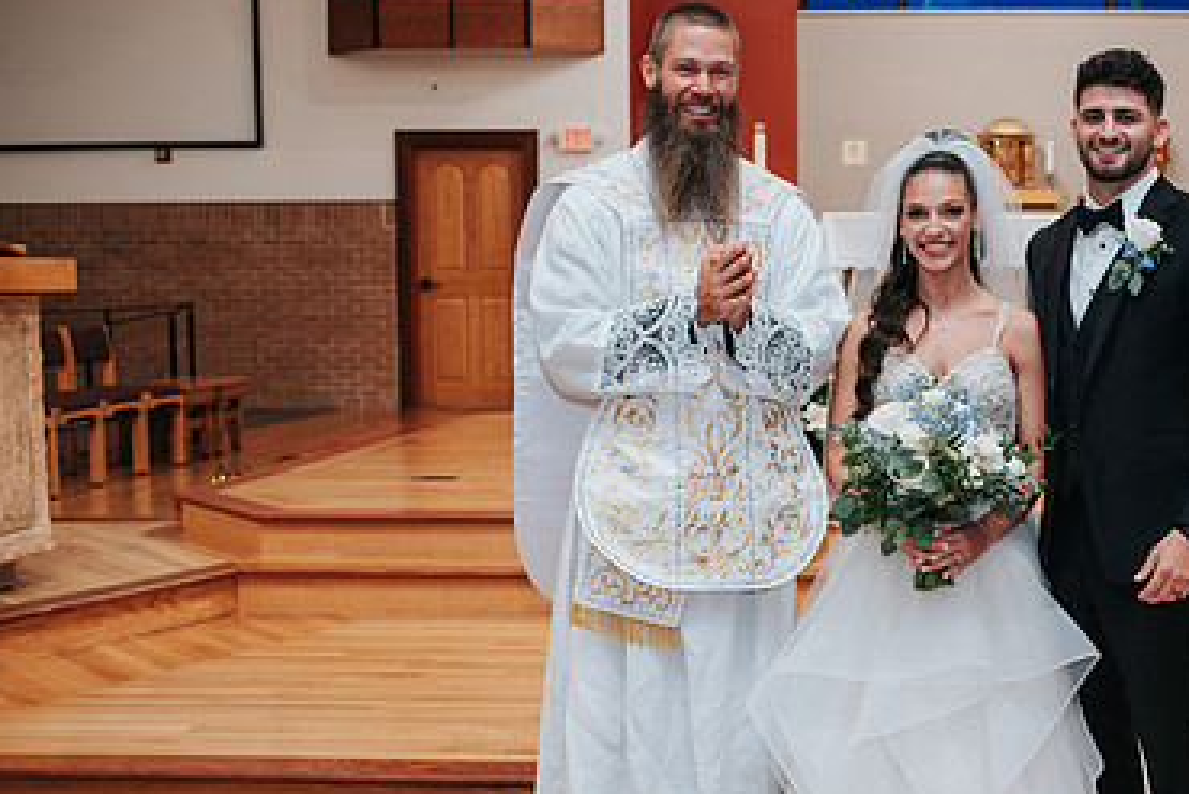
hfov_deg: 34.7
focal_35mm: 56
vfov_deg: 24.2
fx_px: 1850
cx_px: 926
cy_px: 481
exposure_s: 1/125
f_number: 2.8
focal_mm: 35
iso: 560
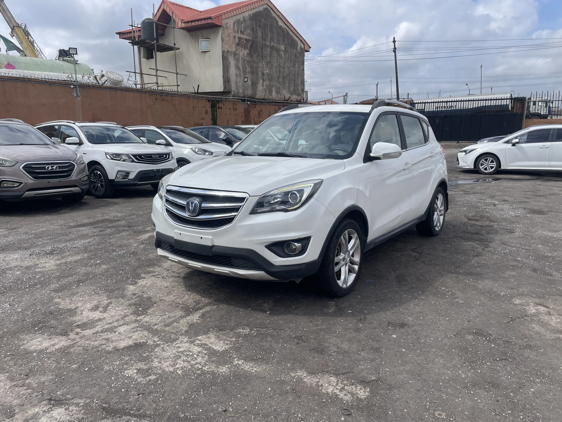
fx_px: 422
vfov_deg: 53.1
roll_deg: +0.6
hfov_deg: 67.3
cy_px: 211
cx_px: 281
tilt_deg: -10.9
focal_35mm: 26
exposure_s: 1/3610
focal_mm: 4.2
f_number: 1.6
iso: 32
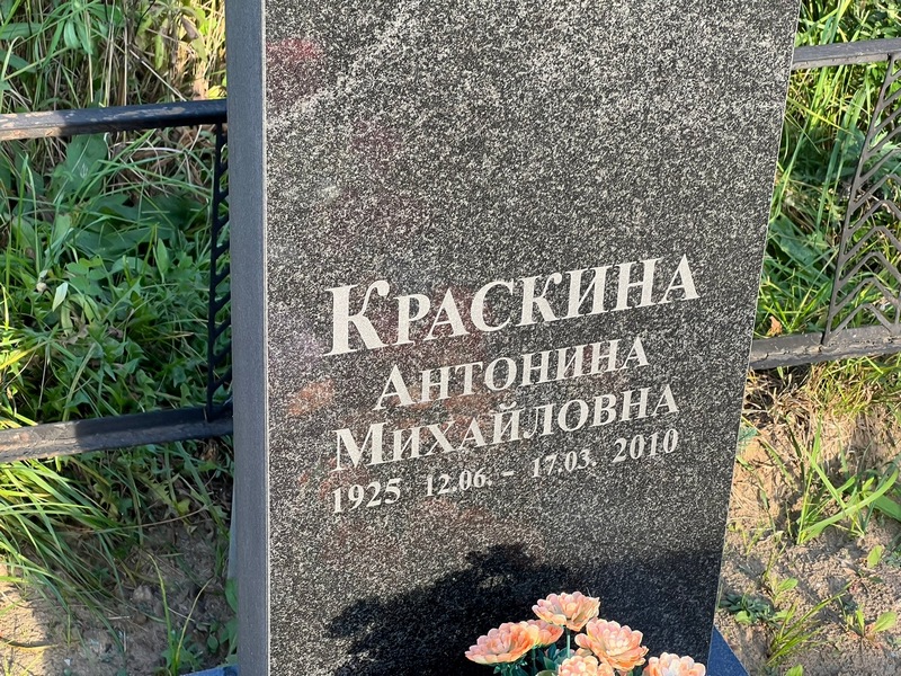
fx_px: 2004
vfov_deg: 19.1
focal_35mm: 77
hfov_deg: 25.3
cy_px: 338
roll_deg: -2.5
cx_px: 450
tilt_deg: -25.6
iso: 32
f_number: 2.8
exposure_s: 1/99
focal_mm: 9
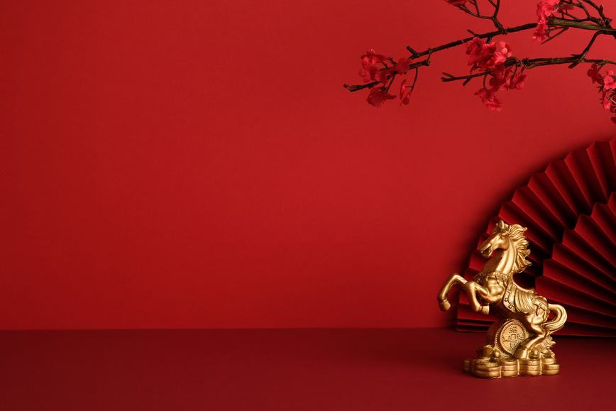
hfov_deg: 16.0
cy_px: 206
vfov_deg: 10.7
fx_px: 2190
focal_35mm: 128
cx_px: 308
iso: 400
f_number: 6.4
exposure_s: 1/125
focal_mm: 85
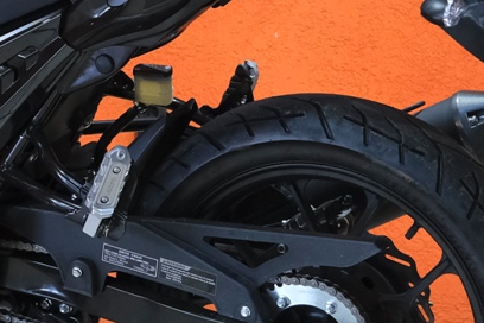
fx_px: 2689
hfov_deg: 10.2
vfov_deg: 6.8
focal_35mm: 200
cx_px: -23
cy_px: -22
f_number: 4
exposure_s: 1/100
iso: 1600
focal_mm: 34.2
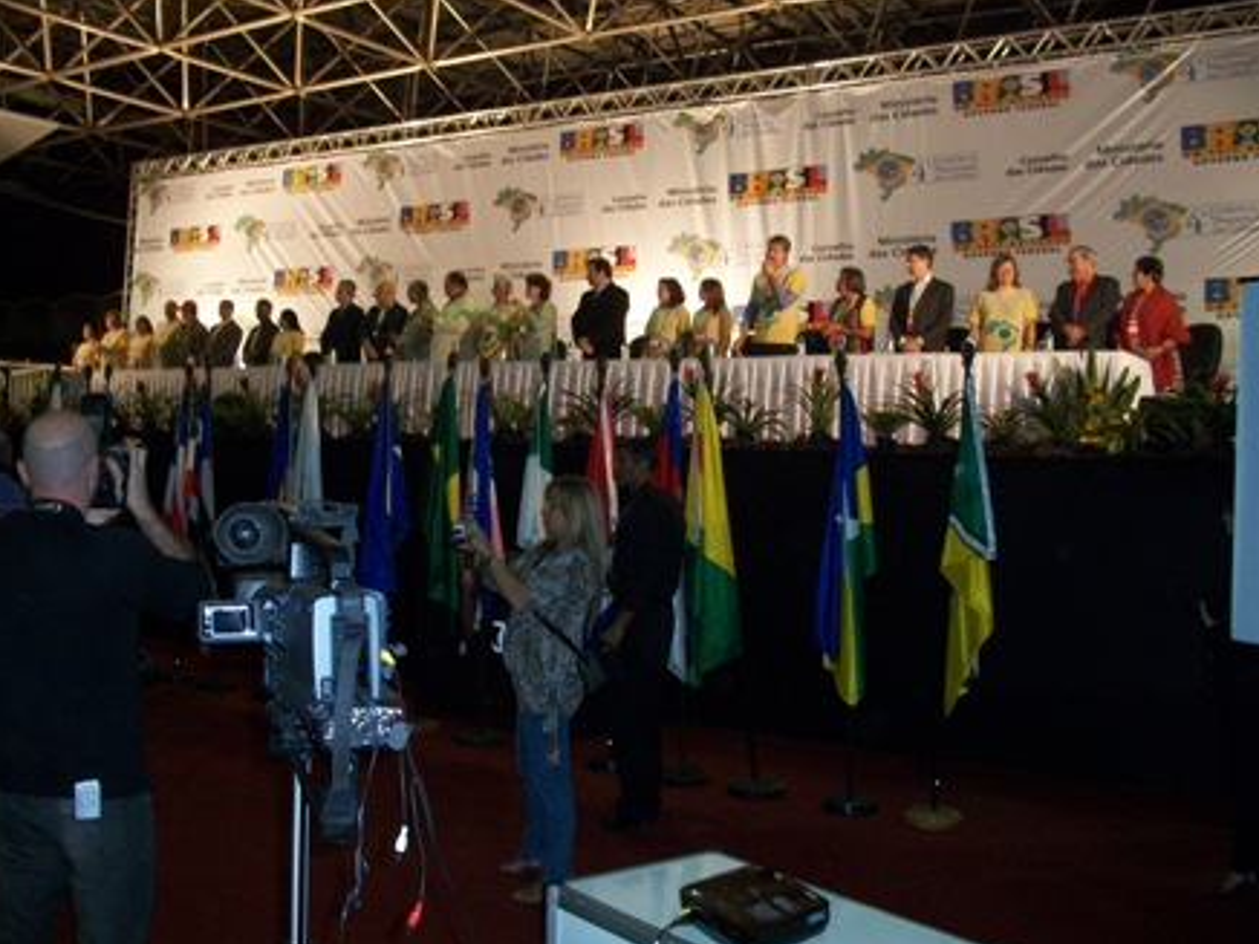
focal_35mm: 36
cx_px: 635
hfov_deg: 51.4
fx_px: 1309
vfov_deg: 39.7
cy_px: 473
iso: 320
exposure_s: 1/30
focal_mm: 6.3
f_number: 3.1
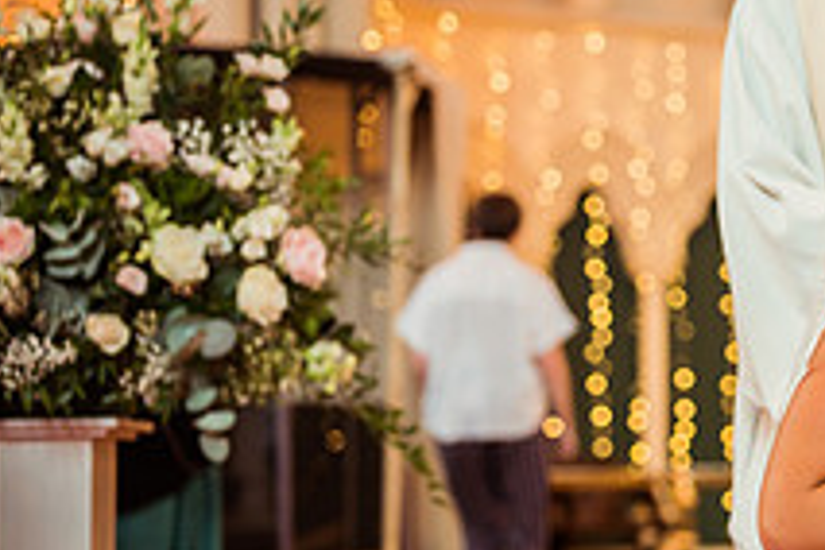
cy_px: 248
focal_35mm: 136
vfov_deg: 10.1
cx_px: 949
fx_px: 3116
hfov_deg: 14.7
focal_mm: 50
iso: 560
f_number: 2.2
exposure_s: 1/160
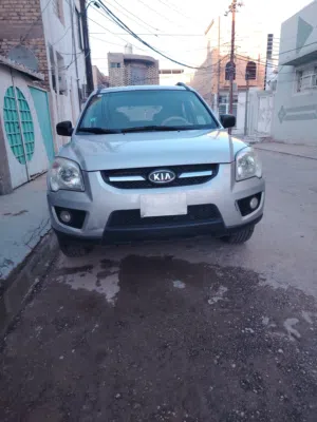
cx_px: 158
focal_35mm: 24
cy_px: 211
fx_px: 293
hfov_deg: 56.8
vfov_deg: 71.6
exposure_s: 1/4000
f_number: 1.75
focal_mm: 5.25
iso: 3200
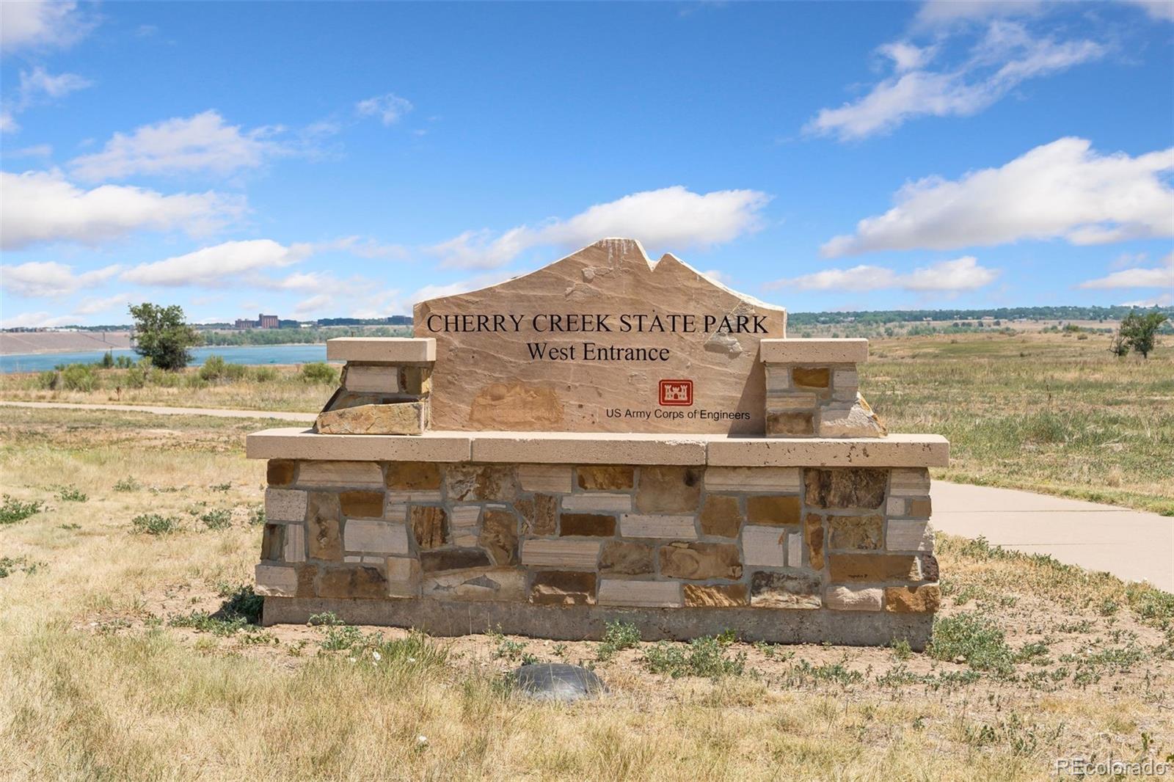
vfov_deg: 27.0
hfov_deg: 39.6
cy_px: 391
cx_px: 587
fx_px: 1630
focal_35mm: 50
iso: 400
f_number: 9
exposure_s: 1/1000
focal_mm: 50
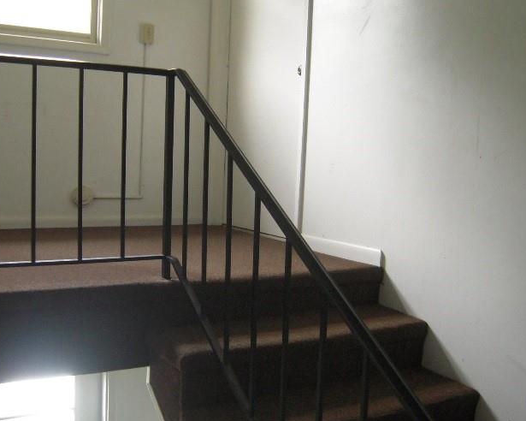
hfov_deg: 45.4
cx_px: 194
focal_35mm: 40
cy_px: 233
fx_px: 623
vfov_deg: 37.3
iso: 500
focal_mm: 5
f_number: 2.7
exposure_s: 1/30
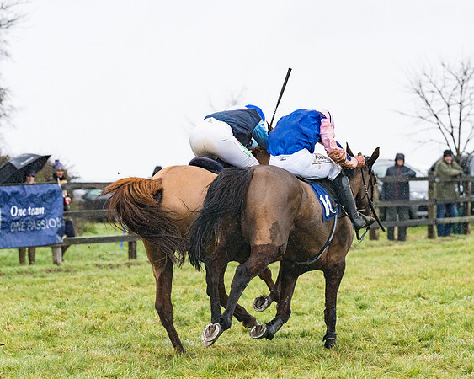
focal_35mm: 172
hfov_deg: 11.2
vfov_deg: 9.0
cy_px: 176
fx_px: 2408
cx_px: 259
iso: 1600
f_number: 4
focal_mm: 135
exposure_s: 1/3200
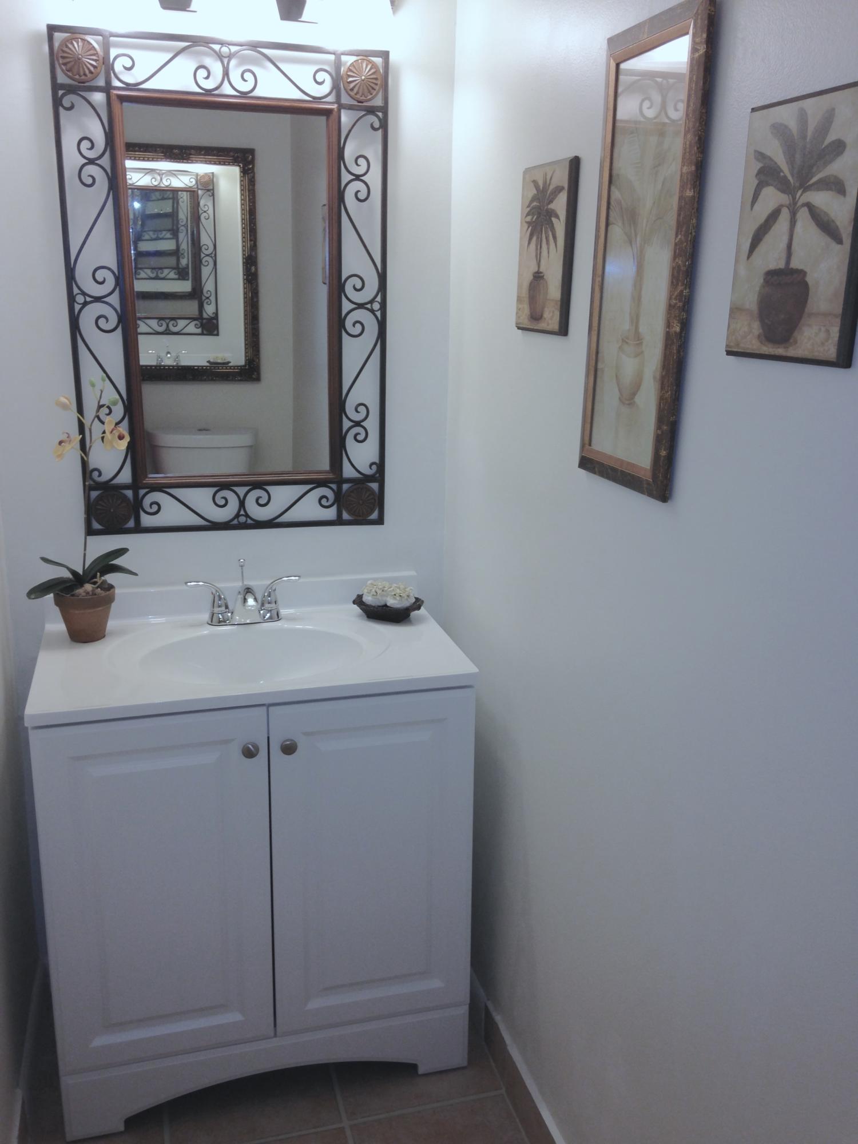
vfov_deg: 55.4
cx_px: 429
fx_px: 1091
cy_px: 572
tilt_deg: -14.9
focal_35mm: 33
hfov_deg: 42.9
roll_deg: -1.4
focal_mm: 4.12
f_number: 2.4
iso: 50
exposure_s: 1/40
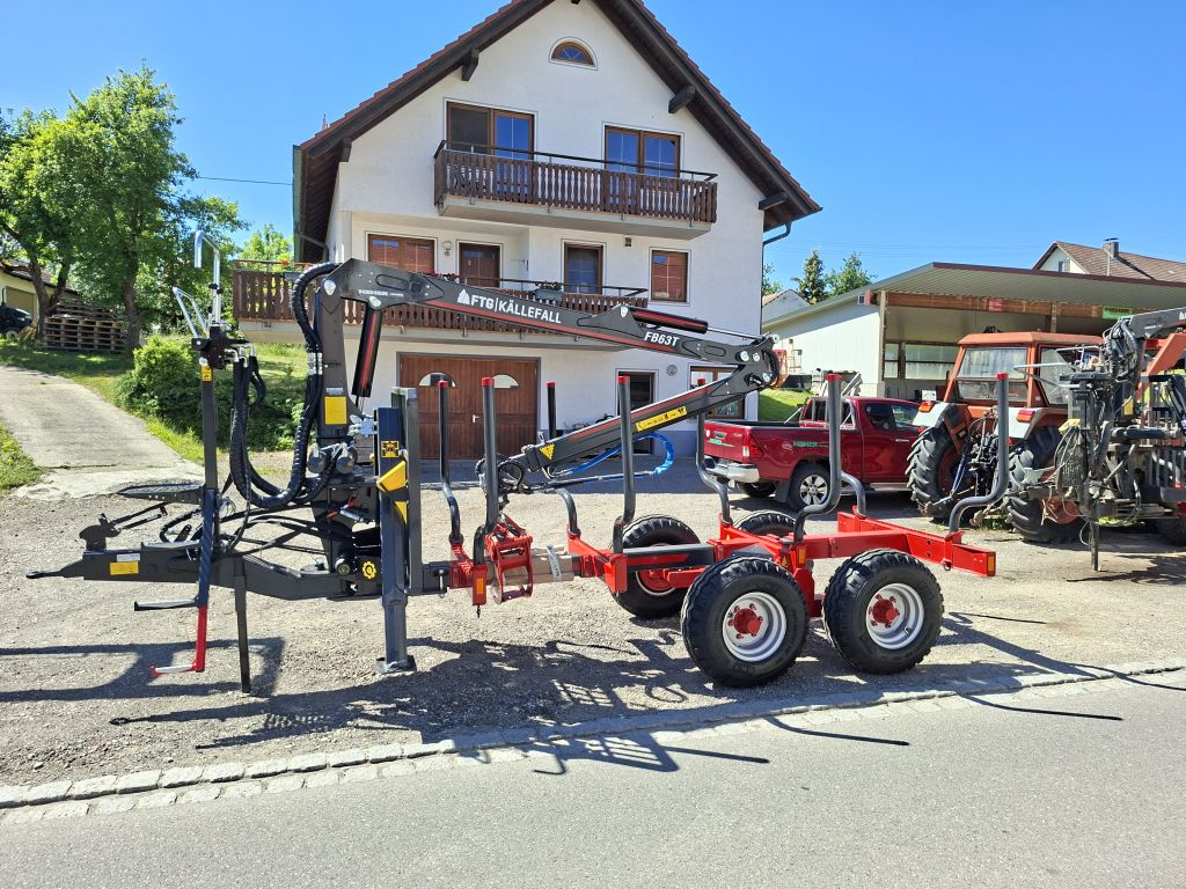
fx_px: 788
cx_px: 593
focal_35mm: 23
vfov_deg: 58.9
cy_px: 444
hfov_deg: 73.9
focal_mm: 5.54
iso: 50
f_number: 1.8
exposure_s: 1/990
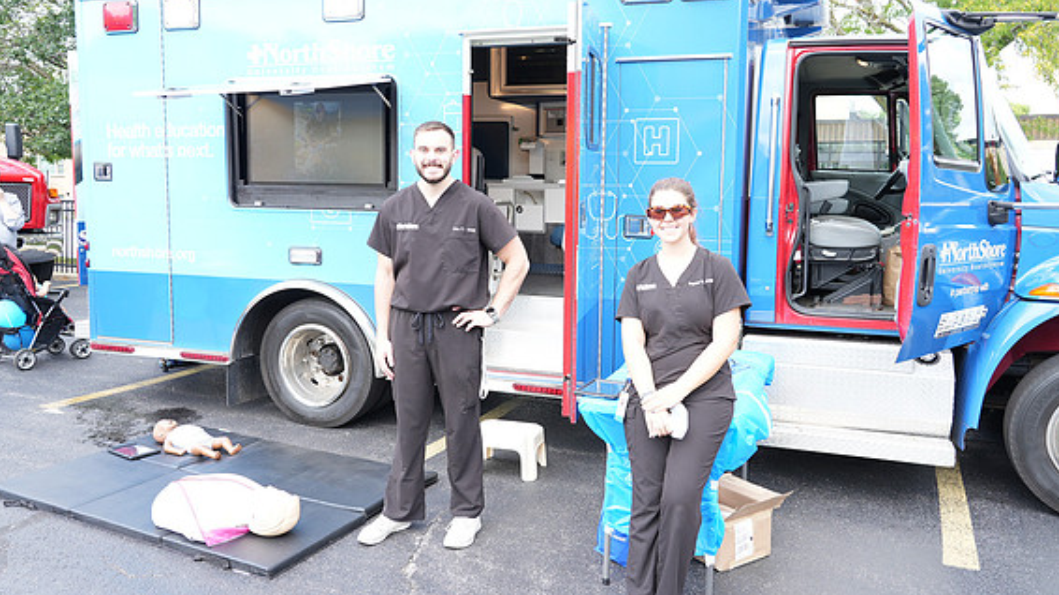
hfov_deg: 66.1
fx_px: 814
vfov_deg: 40.1
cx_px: 535
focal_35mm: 29
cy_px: 282
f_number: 5
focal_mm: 27
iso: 125
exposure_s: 1/80
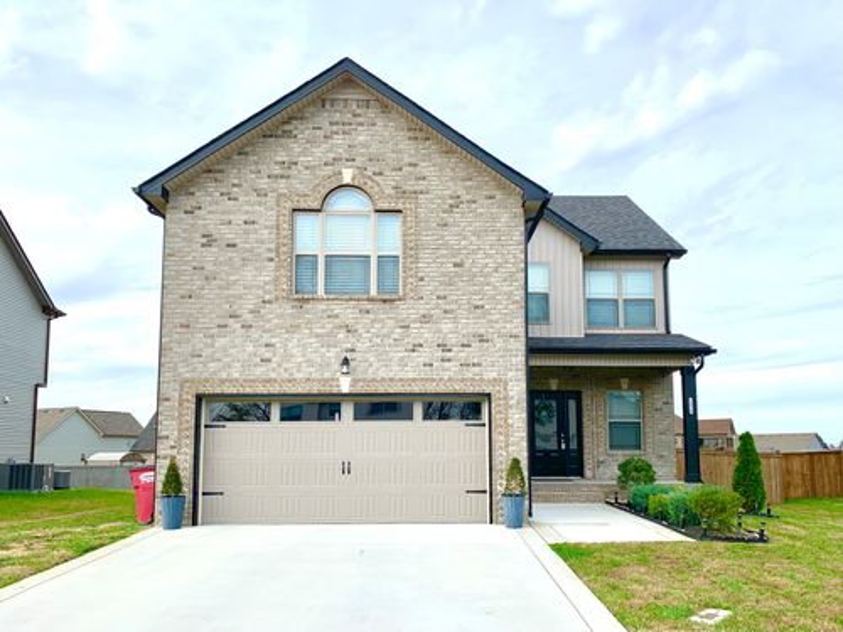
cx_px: 422
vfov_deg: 53.1
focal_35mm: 26
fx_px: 633
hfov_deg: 67.3
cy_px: 316
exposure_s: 1/2208
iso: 25
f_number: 1.8
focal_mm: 4.25
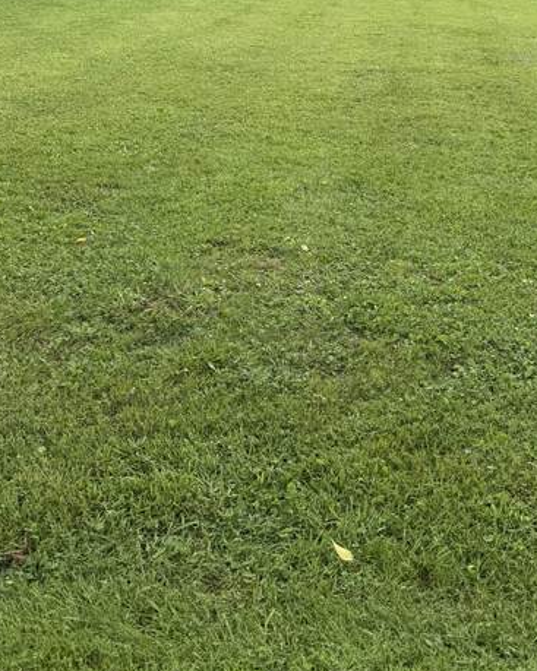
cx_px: 379
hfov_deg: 30.5
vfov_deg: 35.7
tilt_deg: -11.2
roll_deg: +0.1
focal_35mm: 49
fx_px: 974
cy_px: 60
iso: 80
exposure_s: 1/1193
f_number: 1.78
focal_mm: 6.76
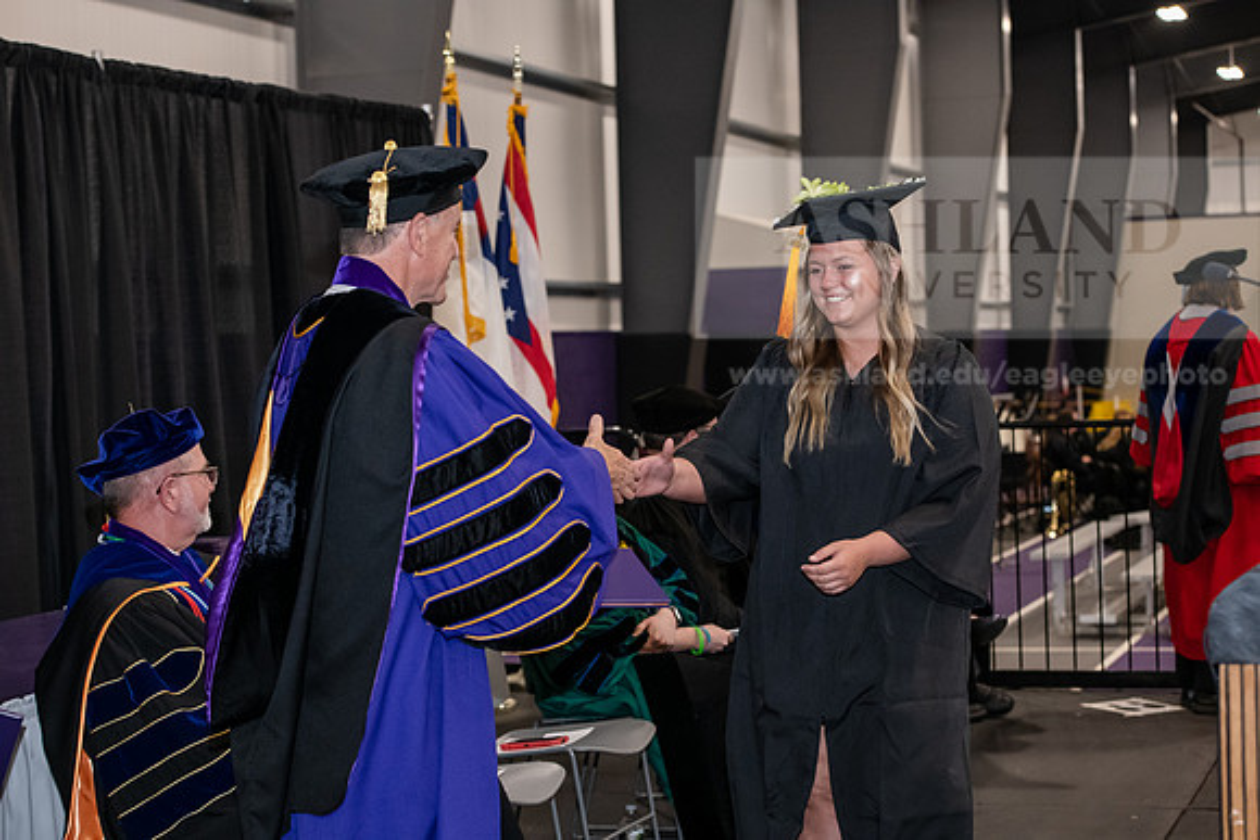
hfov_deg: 28.8
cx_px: 630
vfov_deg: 19.5
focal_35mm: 70
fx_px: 2450
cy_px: 420
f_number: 5
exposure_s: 1/200
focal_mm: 70
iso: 2500
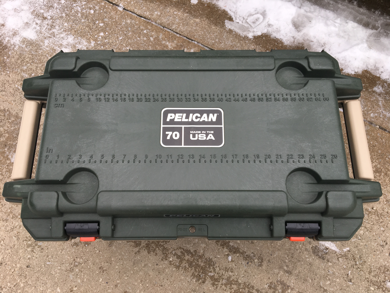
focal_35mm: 29
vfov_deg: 48.2
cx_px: 195
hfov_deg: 61.7
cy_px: 146
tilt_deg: -72.8
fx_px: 327
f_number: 2.2
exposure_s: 1/301
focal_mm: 4.15
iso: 25
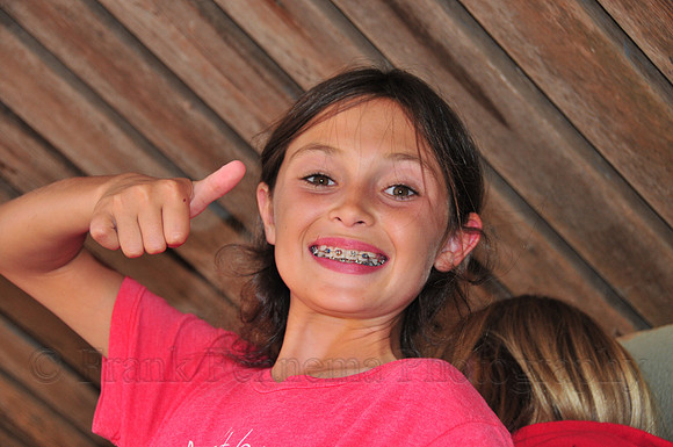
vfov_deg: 17.4
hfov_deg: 26.0
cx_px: 336
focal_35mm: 78
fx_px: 1456
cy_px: 224
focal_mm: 52
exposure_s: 1/320
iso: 400
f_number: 4.8
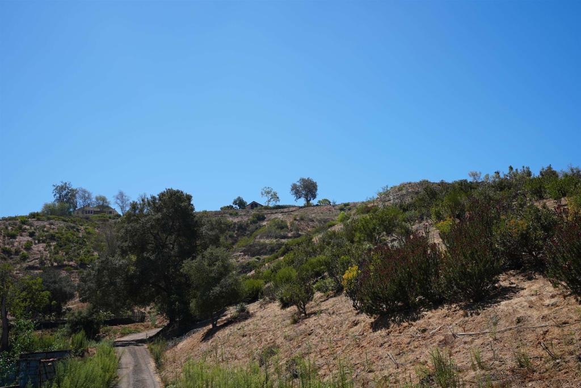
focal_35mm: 35
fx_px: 565
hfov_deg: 54.4
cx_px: 290
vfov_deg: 37.9
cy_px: 194
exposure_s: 1/640
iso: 80
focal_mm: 35
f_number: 5
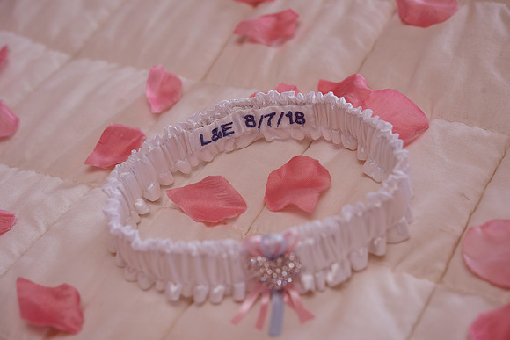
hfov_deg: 33.4
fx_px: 850
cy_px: 170
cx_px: 255
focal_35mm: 60
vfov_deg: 22.6
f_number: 5.6
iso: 320
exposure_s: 1/60
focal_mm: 60
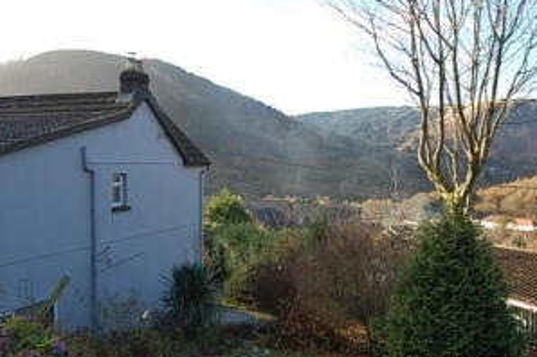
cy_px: 184
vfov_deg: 39.9
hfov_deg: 57.1
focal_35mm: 33
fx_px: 492
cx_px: 231
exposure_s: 1/160
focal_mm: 10
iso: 200
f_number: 6.3
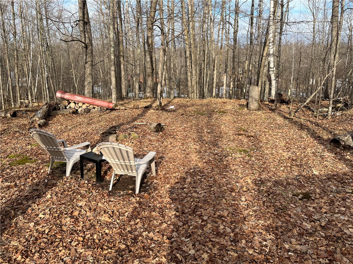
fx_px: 265
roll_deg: -0.2
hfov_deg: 67.3
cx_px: 176
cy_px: 132
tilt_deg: -15.7
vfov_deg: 53.1
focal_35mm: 26
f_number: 1.6
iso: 50
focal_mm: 5.1
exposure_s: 1/1238
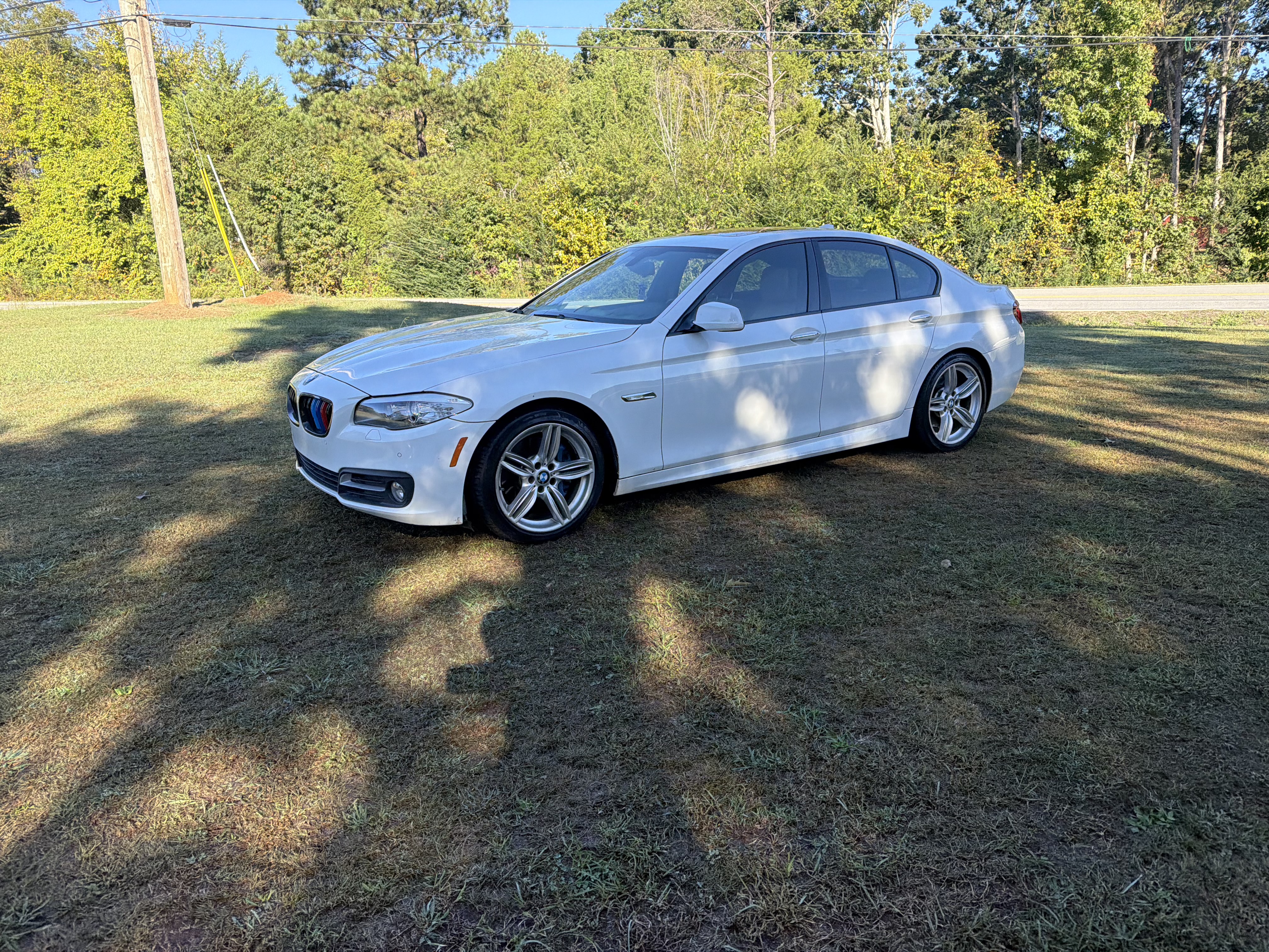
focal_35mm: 24
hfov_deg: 71.6
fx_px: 880
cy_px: 476
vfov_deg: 56.8
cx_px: 634
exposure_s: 1/4167
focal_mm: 6.76
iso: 320
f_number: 1.78
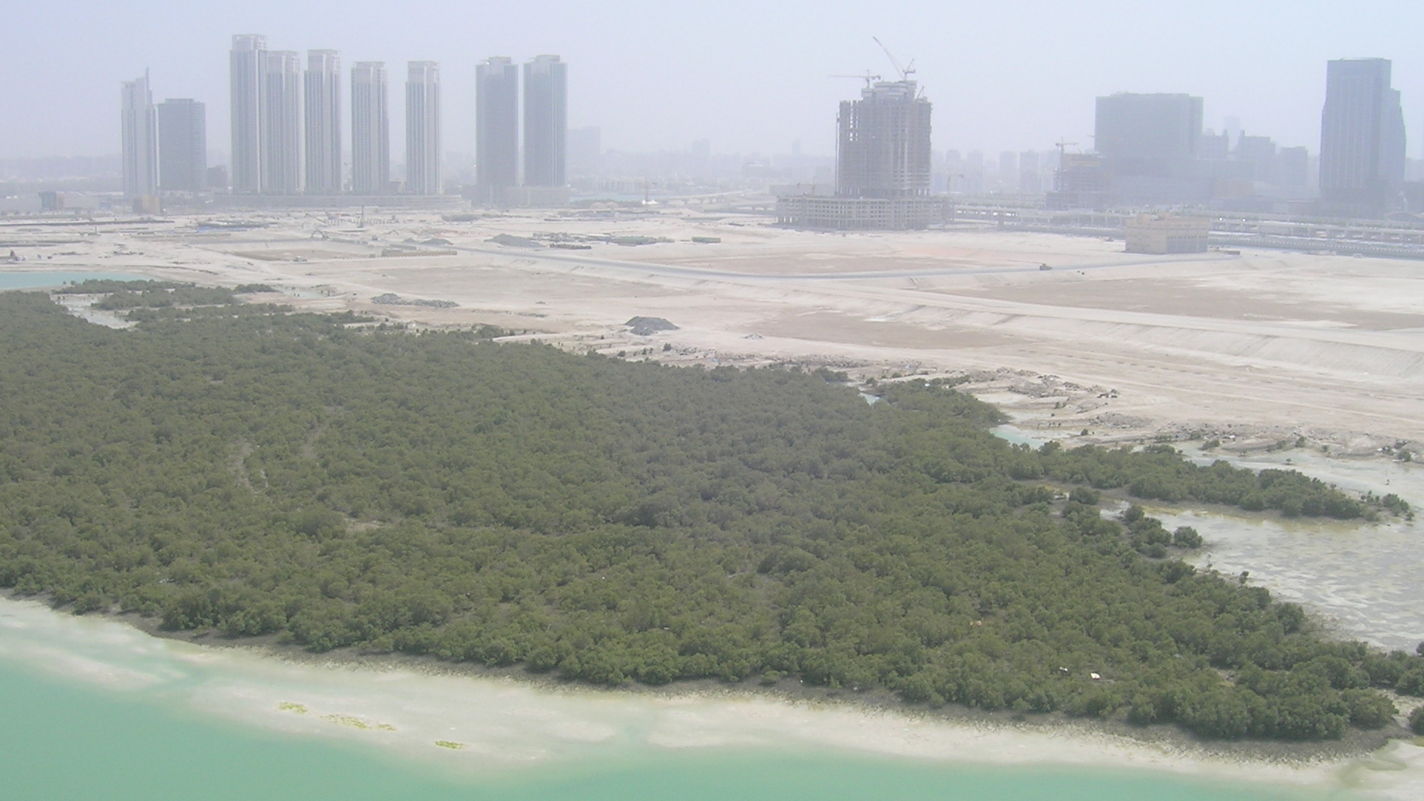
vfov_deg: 27.1
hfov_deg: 46.4
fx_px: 1661
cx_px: 744
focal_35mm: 44
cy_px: 472
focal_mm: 5.7
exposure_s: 1/489
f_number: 4.9
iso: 50
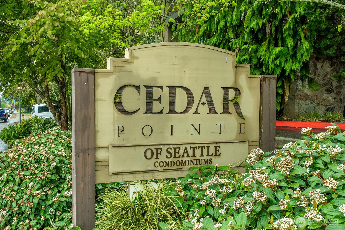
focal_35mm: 24
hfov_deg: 73.7
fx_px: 230
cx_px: 172
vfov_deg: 53.2
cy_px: 115
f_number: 7.1
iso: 250
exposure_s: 1/30
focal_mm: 24
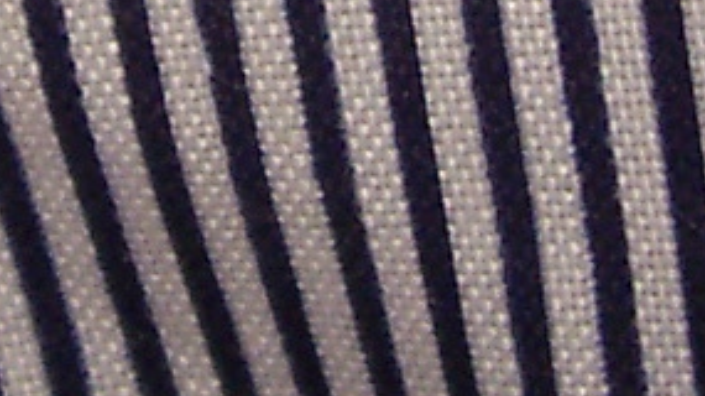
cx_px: 289
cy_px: -596
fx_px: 4372
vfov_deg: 5.0
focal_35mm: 234
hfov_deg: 9.2
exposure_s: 1/45
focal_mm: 5.6
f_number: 2.8
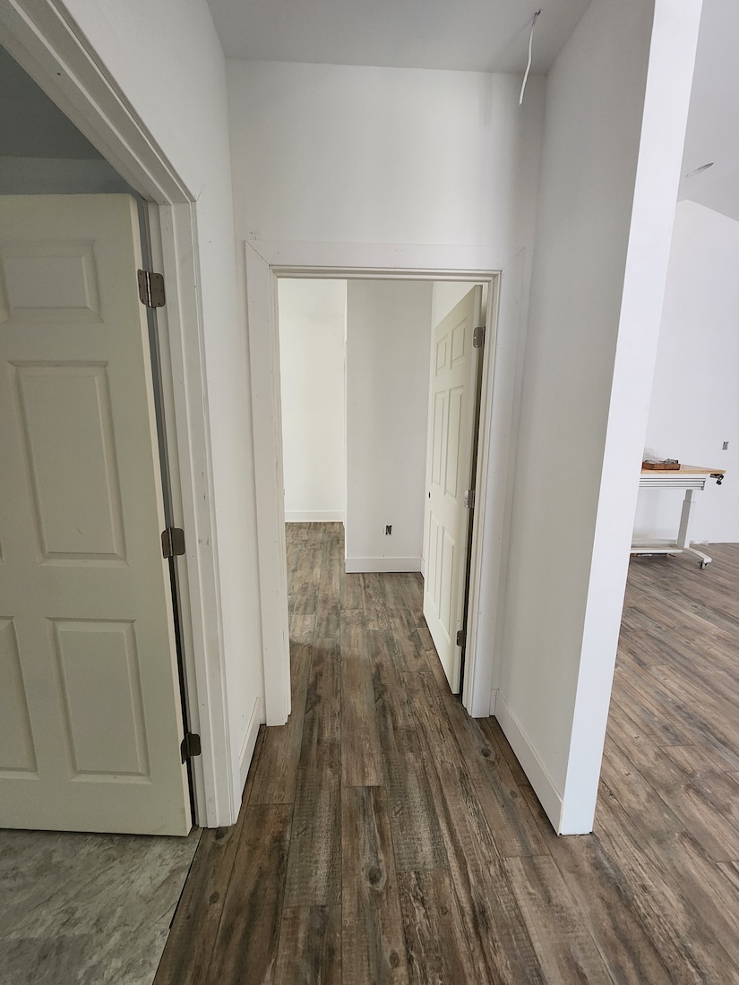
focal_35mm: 13
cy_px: 492
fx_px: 370
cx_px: 370
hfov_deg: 89.9
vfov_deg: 106.2
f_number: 2.2
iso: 320
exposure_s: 1/40
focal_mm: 2.2
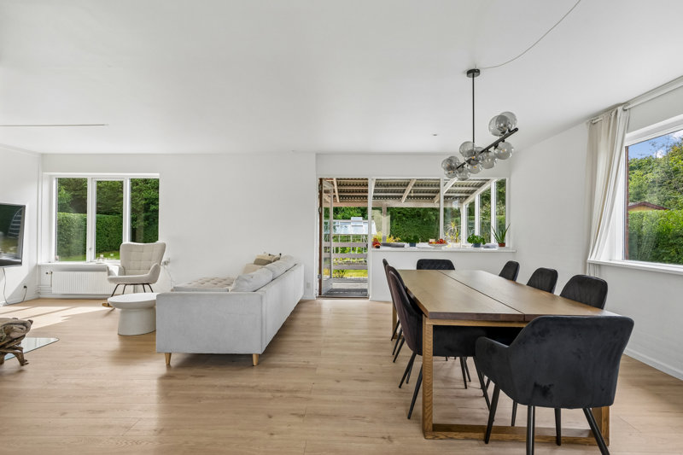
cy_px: 228
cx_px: 342
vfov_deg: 64.5
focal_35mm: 19
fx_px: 360
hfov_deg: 86.9
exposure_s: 1/500
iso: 1000
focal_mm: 19
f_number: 7.1
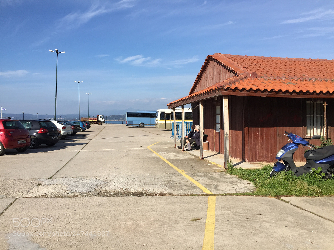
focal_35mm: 29
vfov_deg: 48.2
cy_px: 125
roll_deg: +1.5
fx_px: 280
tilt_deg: -2.1
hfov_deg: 61.7
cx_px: 167
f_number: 2.2
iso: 32
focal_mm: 4.15
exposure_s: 1/2326
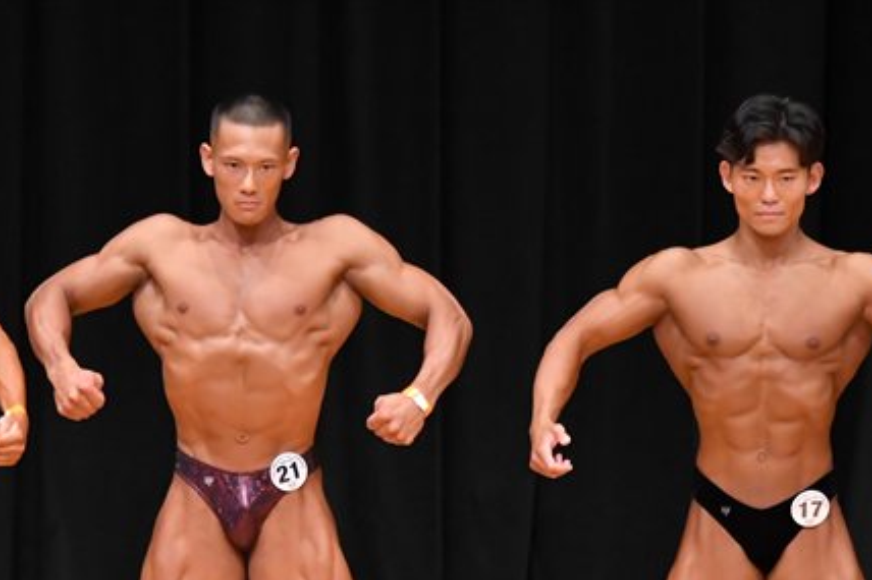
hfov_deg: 4.2
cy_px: 523
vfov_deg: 2.8
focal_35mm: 489
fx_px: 11839
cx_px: 486
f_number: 5.6
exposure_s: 1/400
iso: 4000
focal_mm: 180
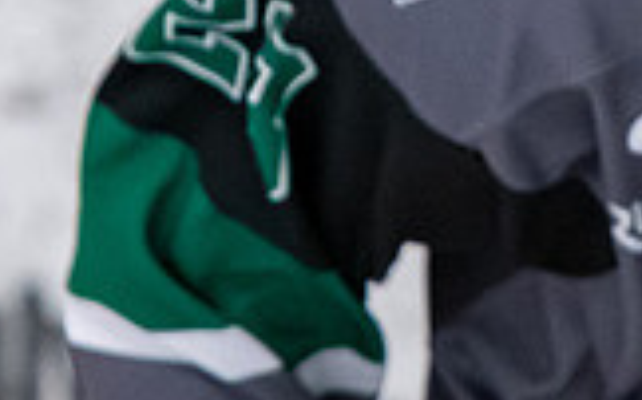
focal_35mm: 1691
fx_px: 29566
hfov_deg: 1.2
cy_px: -427
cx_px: 893
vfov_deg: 0.8
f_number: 3.5
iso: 2500
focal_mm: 200
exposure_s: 1/800
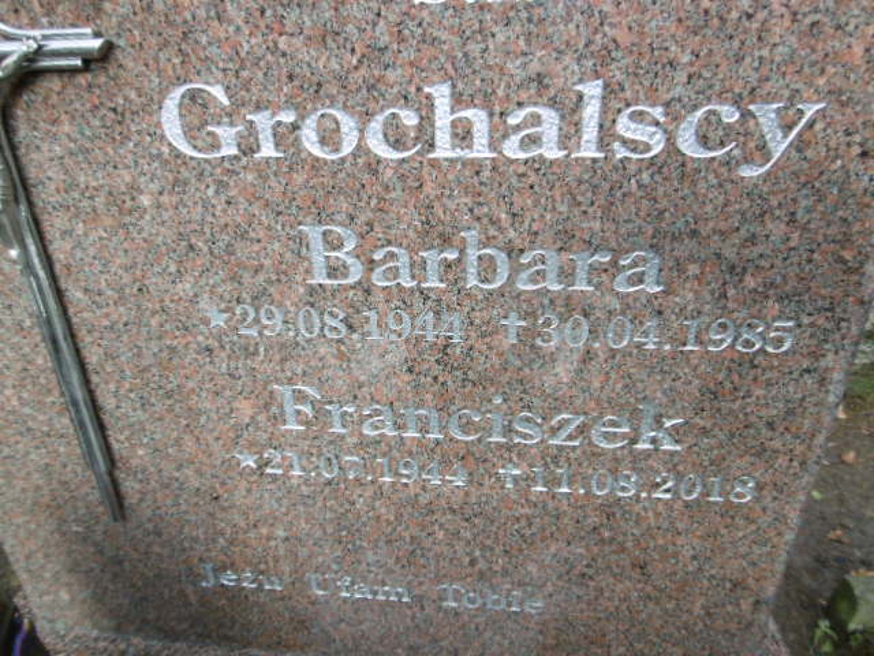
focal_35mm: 24
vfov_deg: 56.8
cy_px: 328
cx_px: 437
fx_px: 606
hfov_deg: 71.6
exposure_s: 1/160
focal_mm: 4.3
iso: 100
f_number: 3.1
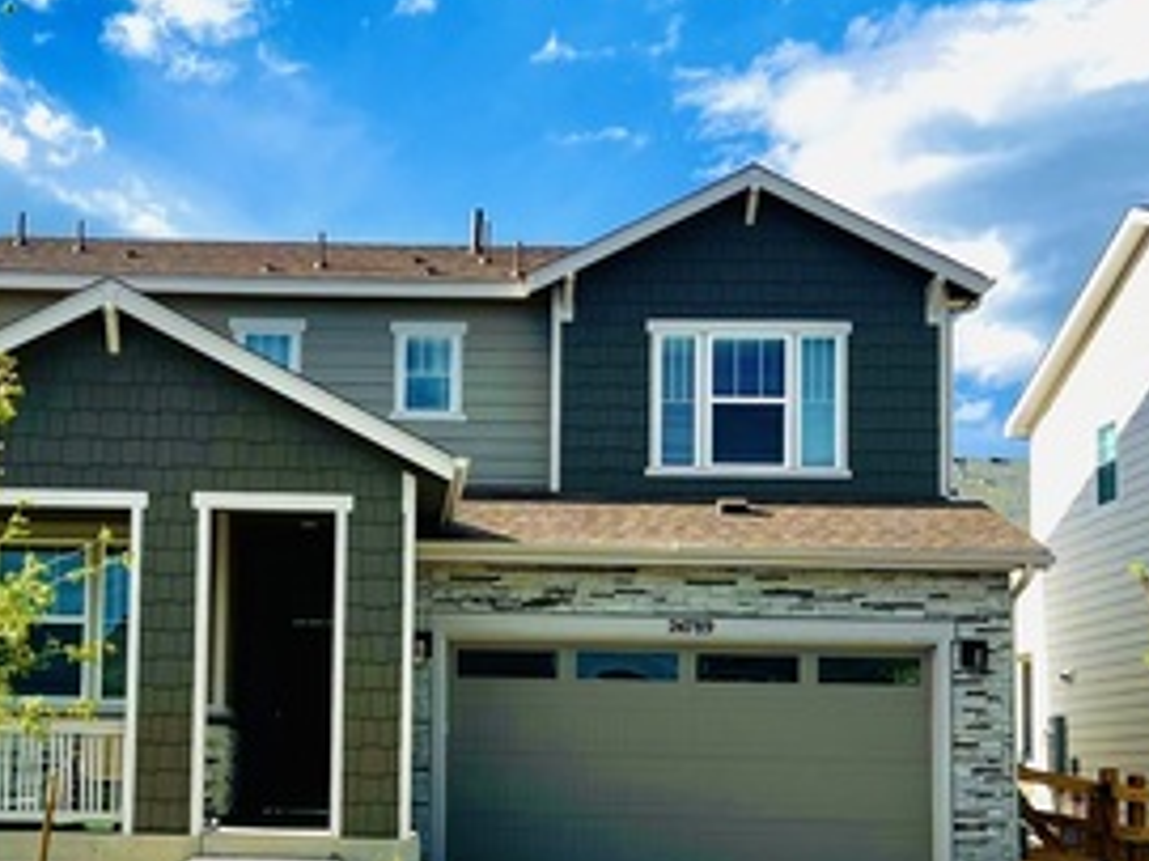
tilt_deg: +4.8
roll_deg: -1.2
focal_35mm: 64
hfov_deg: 30.1
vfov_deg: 22.8
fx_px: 2123
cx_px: 384
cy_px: 590
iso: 50
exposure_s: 1/4831
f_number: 1.5
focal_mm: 5.7
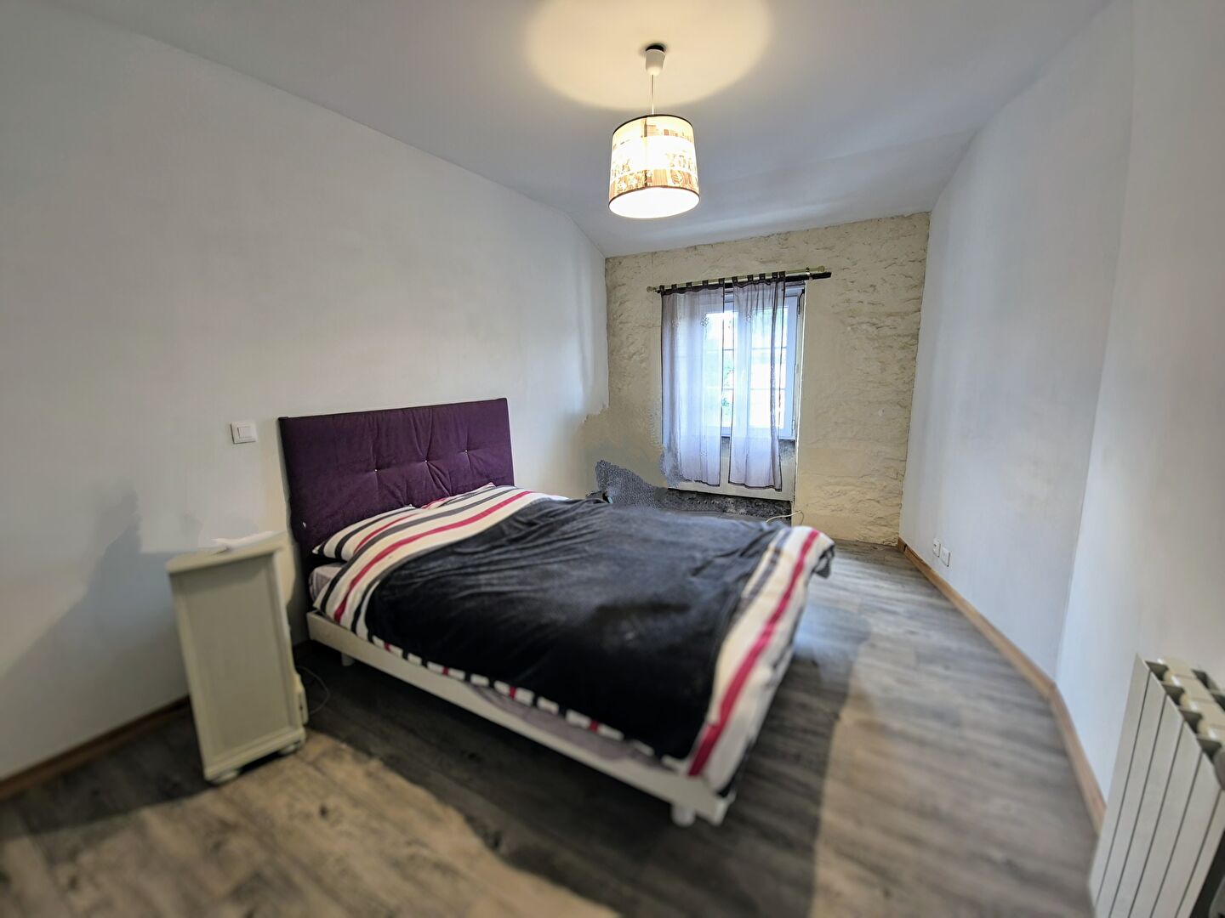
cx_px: 612
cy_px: 459
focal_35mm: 13
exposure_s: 1/50
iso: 320
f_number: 2.2
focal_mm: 2.2
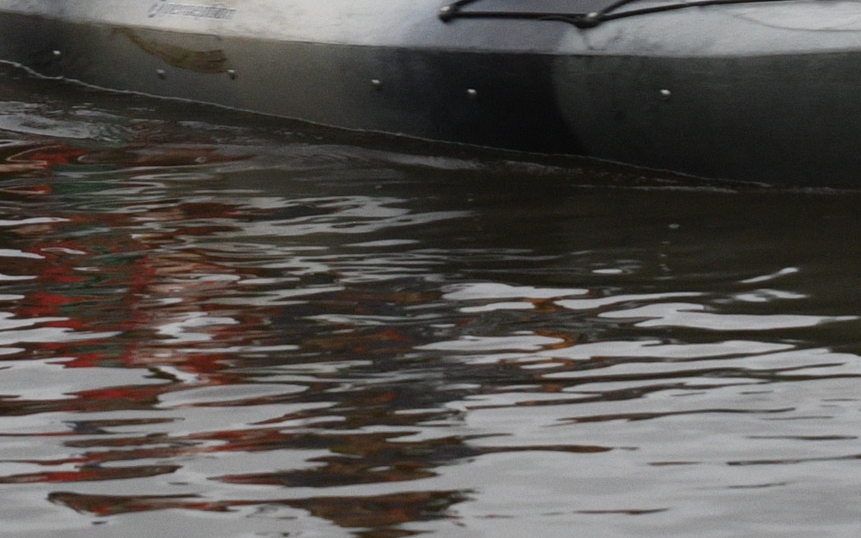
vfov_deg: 5.4
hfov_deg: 8.7
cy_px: -372
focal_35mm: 241
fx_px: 5655
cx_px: 407
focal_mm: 40
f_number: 9
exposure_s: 1/200
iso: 1000
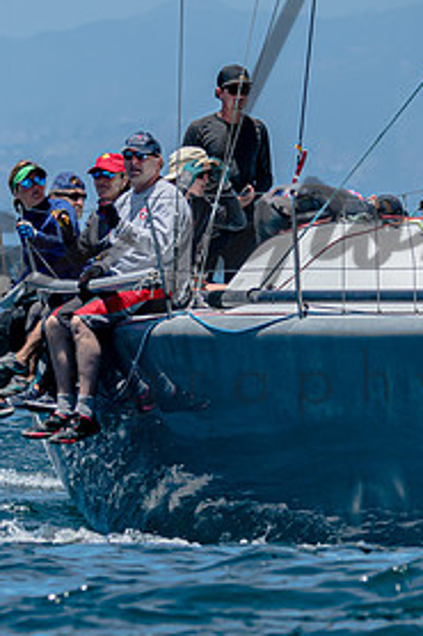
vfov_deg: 3.3
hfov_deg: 2.2
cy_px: 203
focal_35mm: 628
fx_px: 11081
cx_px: 277
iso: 200
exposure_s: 1/1600
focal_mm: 180
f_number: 5.3
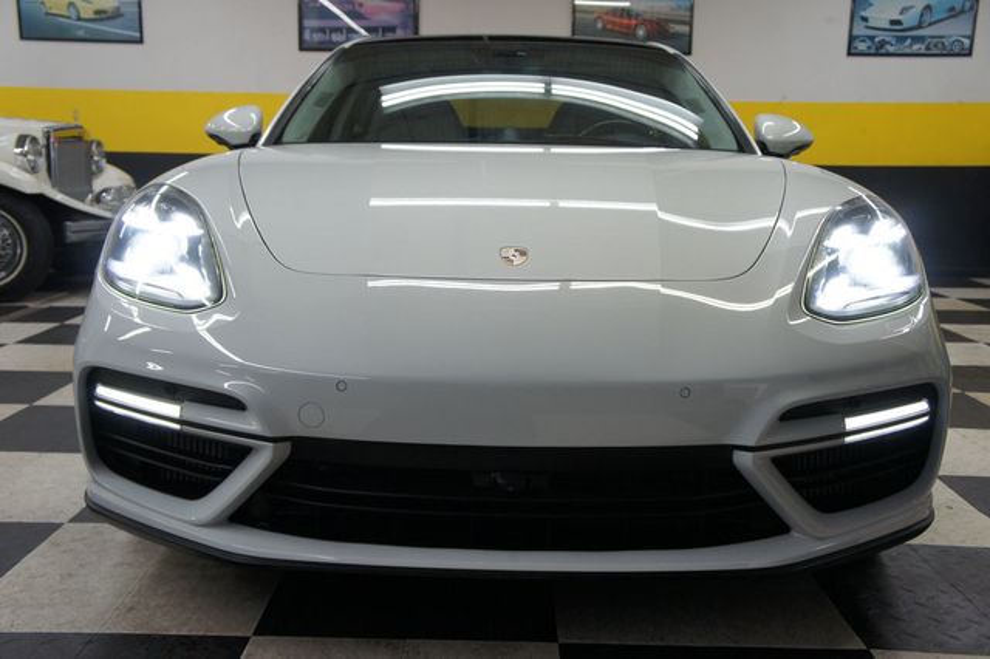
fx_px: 1031
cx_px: 495
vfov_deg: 35.5
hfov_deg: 51.3
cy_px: 330
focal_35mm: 38
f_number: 4
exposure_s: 1/100
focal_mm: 25
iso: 500
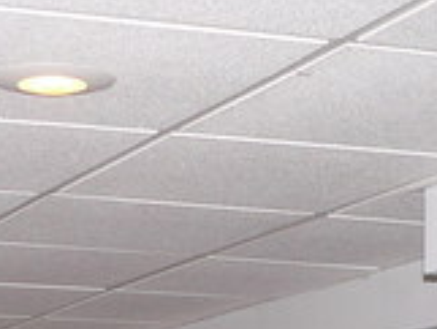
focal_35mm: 143
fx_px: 1807
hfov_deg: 13.6
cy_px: 642
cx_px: -14
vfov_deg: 9.7
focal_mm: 6
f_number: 2.8
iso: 150
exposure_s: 1/60
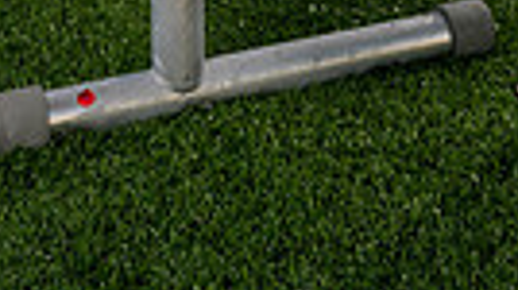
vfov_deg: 8.6
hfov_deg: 17.7
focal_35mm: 120
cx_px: 410
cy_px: -545
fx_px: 1646
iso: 320
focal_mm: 34
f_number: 5
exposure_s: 1/400
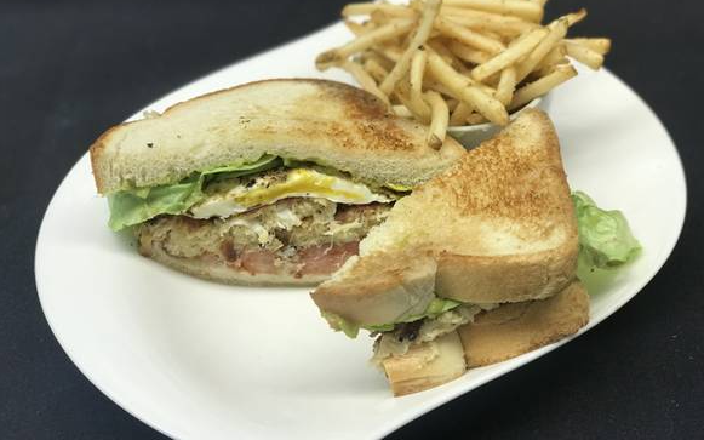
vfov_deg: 21.3
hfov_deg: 33.5
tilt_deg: -39.9
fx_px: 1170
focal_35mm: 61
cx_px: 351
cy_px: 232
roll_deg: +0.5
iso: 50
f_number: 2.8
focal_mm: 6.6
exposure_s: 1/60
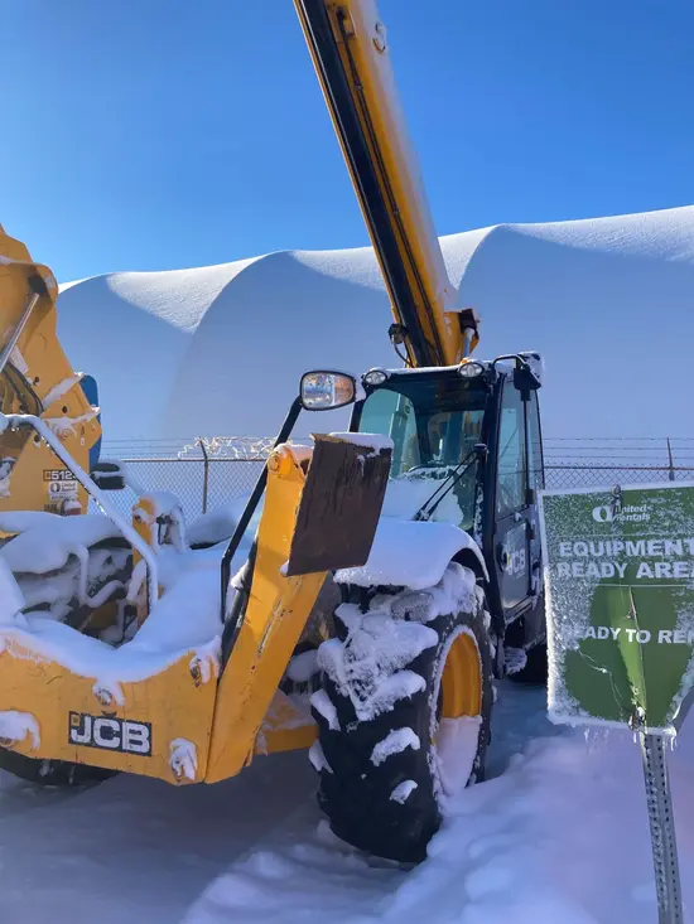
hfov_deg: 49.8
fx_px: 748
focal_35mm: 28
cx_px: 347
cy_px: 462
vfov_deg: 63.4
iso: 20
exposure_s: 1/1517
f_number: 1.8
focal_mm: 3.99
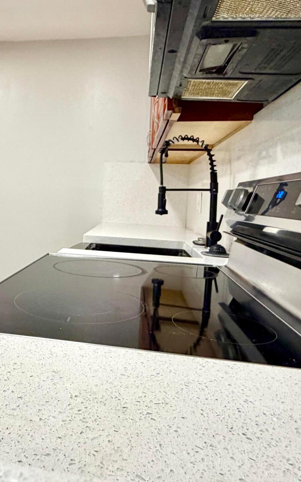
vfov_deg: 64.4
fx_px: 381
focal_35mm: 29
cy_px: 212
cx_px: 58
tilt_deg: -2.9
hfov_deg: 41.2
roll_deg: -3.8
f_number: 2.2
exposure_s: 1/120
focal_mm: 2.22
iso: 250
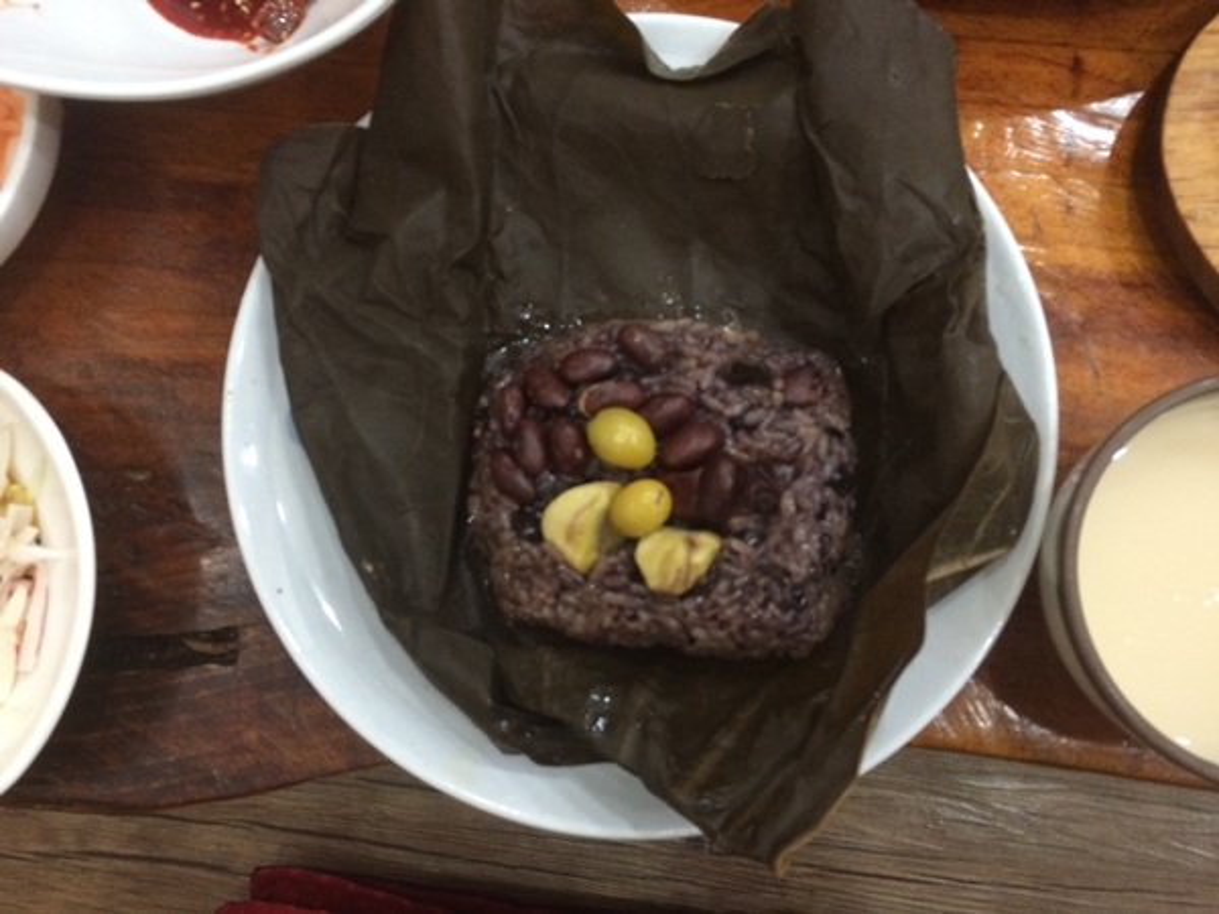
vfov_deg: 48.2
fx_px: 1021
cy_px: 457
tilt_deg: -83.1
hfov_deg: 61.7
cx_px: 610
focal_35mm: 29
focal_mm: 4.15
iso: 250
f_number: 2.2
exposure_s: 1/17
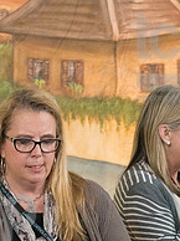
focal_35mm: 193
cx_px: -8
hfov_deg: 7.6
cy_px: 229
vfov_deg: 10.2
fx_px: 1341
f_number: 5.6
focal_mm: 65
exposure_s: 1/250
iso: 4000
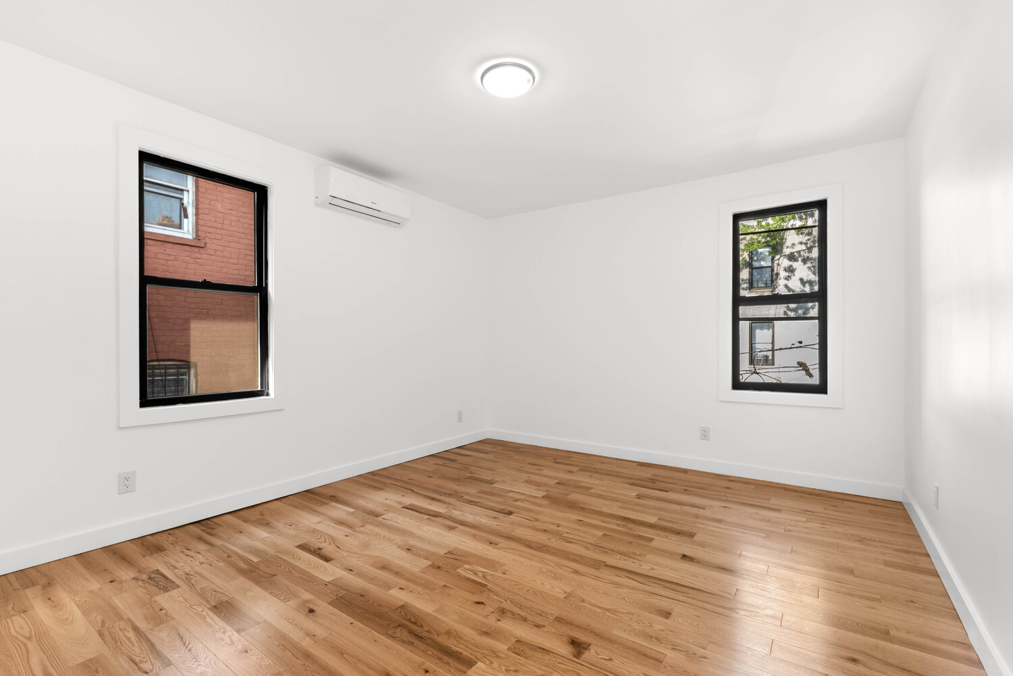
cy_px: 338
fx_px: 450
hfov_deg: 96.7
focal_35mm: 16
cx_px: 506
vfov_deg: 73.7
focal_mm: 16
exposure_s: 1/2
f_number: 11
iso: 200
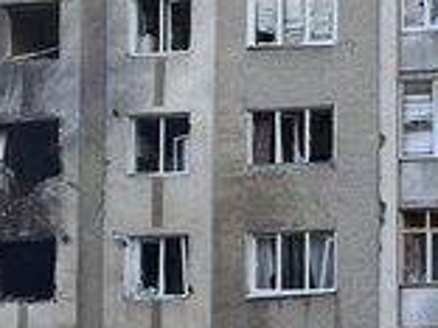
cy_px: 126
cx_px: 3
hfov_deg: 6.4
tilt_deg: +11.0
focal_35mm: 307
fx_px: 3885
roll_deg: -1.4
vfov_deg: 4.8
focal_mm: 15.66
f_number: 2.8
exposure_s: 1/331
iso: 50
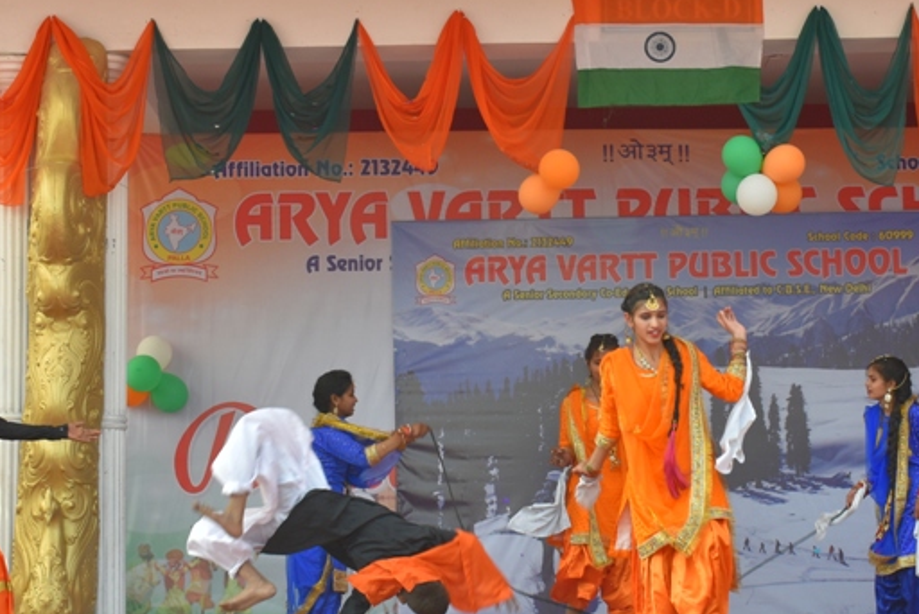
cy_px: 243
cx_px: 474
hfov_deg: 19.4
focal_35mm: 105
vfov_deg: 13.1
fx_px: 2682
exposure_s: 1/200
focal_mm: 35
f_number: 6.3
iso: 200
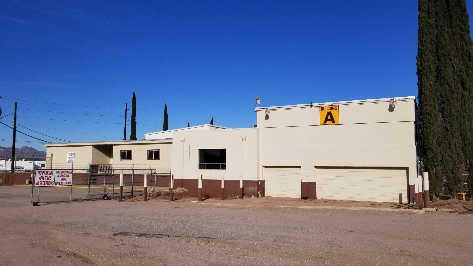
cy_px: 128
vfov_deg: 40.2
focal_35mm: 29
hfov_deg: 66.1
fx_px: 364
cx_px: 241
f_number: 1.7
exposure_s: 1/5664
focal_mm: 4.25
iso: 50
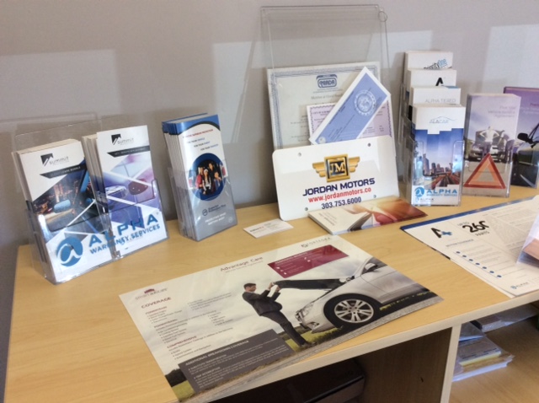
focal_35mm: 32
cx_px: 270
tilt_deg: -22.1
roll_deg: +0.6
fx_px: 498
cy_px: 202
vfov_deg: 44.1
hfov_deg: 56.9
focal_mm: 3.3
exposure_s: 1/120
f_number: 2.4
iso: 64
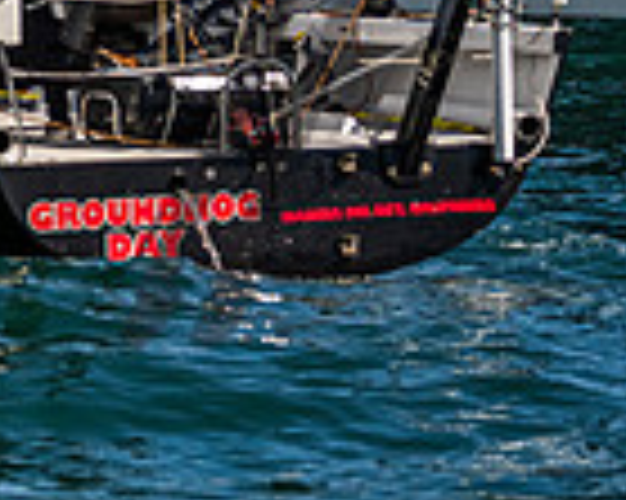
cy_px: -277
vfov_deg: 2.9
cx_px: -77
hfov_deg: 3.6
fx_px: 9813
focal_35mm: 530
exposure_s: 1/5000
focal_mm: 130
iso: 400
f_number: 5.6
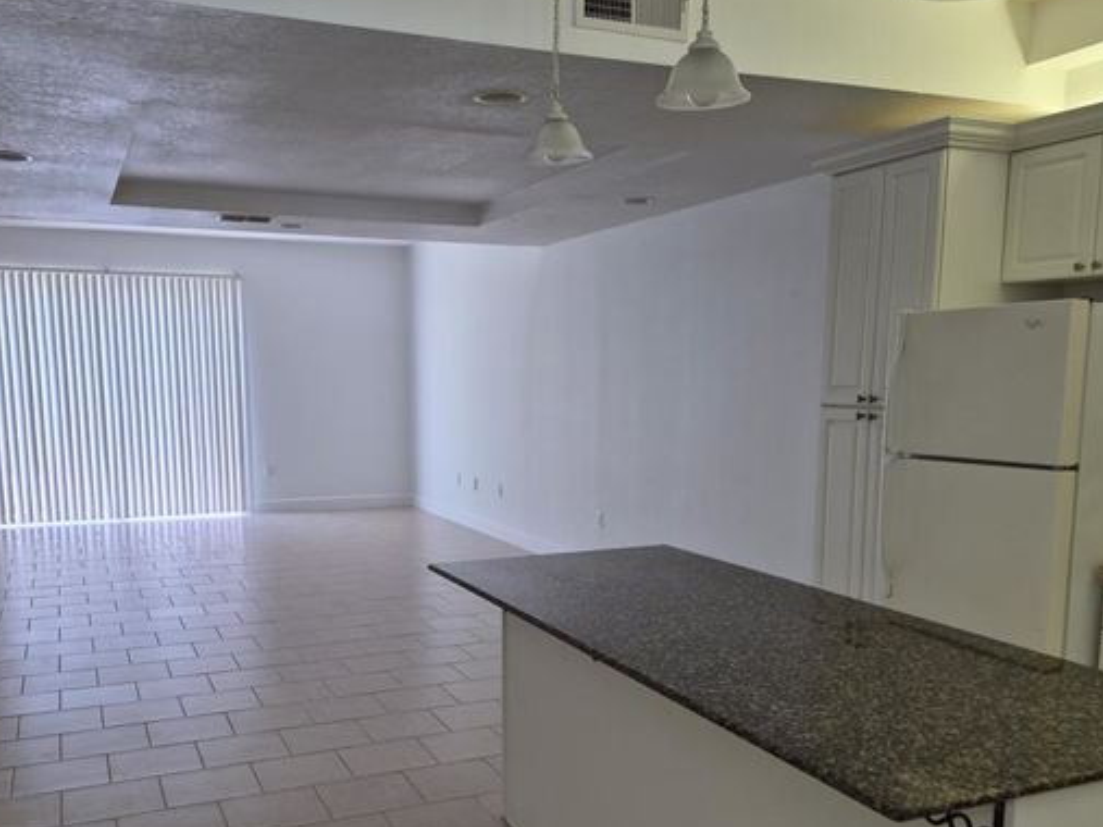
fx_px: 1019
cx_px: 525
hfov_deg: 56.8
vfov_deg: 43.7
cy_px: 524
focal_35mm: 32
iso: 125
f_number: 1.8
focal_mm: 5.4
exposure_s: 1/120
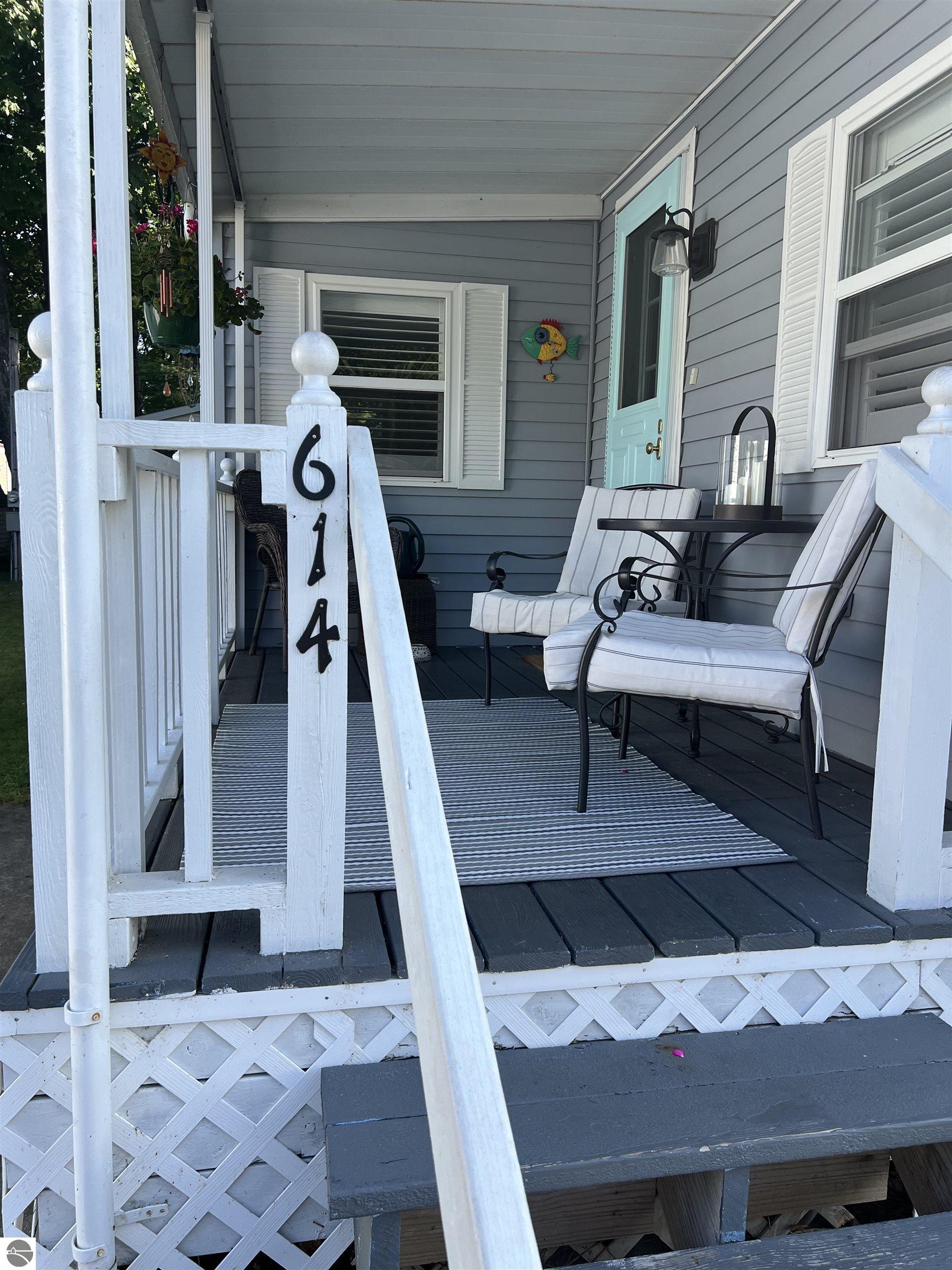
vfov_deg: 67.3
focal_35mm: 26
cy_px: 635
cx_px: 476
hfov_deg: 53.1
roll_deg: -0.3
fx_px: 953
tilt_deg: -7.0
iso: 50
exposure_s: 1/982
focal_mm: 5.7
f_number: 1.5
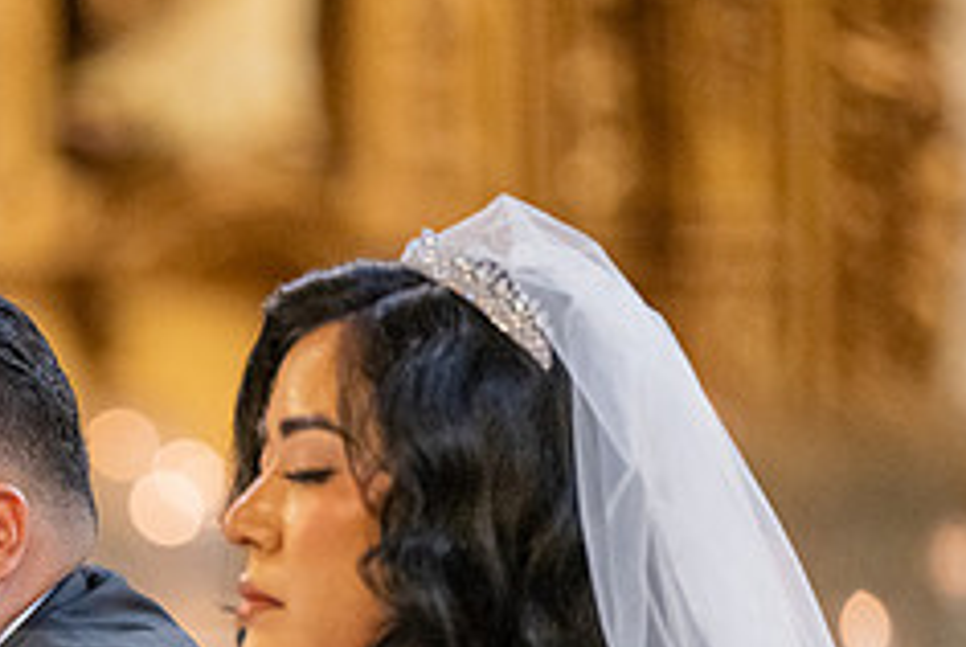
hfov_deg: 4.2
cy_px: 727
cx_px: -94
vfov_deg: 2.8
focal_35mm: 491
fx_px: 13191
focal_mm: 200
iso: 2000
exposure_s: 1/160
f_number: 2.8
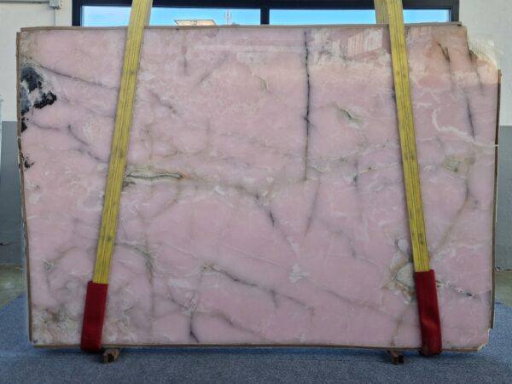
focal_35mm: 23
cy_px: 192
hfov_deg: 73.9
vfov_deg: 58.9
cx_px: 256
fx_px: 340
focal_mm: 5.4
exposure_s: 1/182
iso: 100
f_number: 1.8
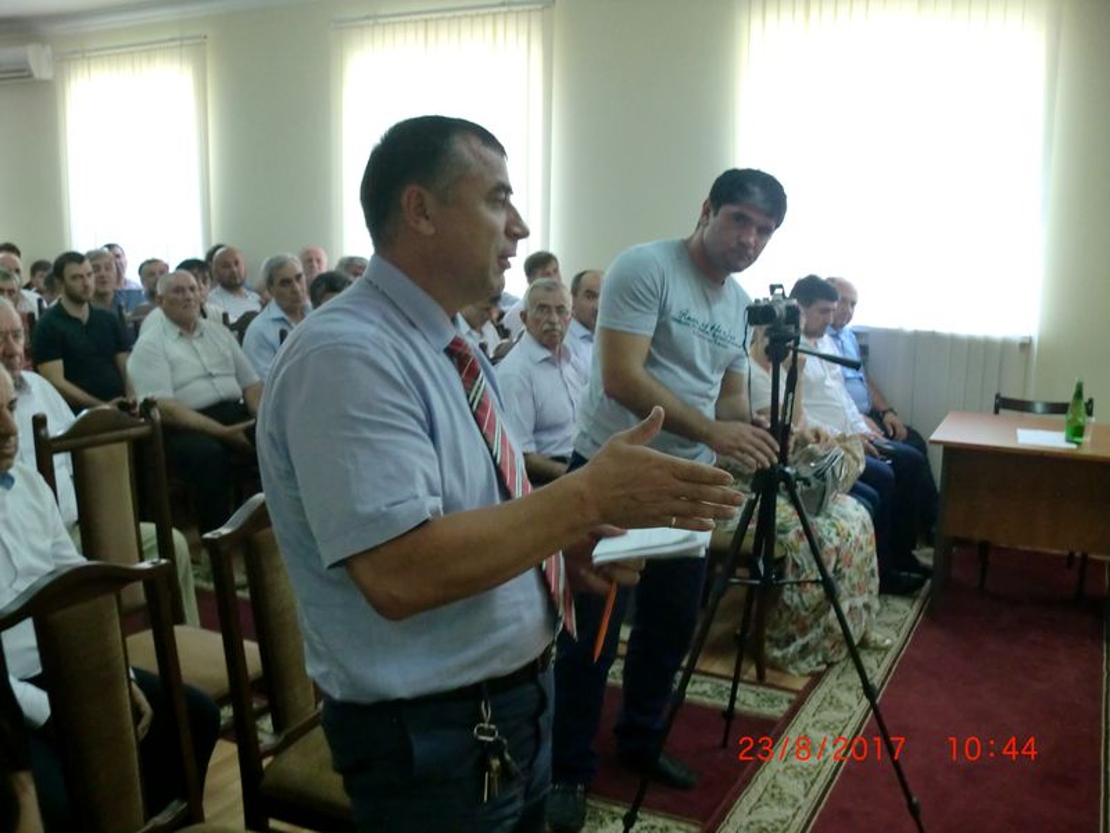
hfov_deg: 52.6
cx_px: 555
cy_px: 416
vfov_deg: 40.7
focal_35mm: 35
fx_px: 1122
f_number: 3.1
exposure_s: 1/60
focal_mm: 6.3
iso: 320
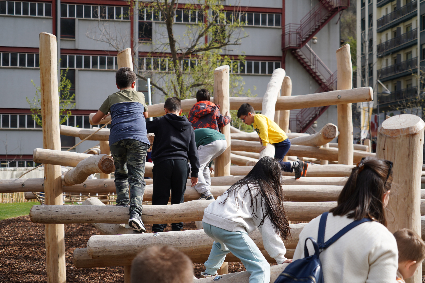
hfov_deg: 30.5
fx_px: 779
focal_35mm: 66
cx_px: 212
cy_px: 142
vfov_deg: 20.6
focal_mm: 66
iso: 100
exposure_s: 1/250
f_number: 5.6
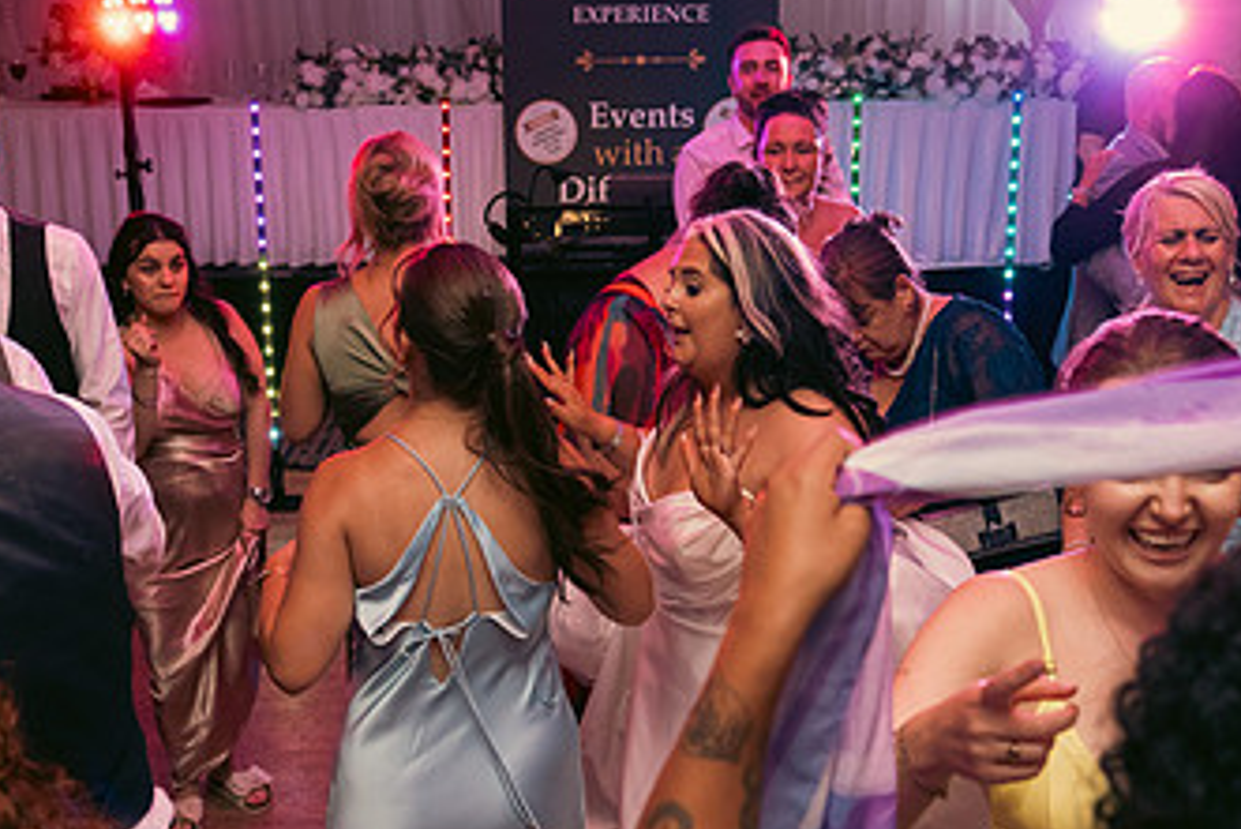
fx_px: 1690
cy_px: 426
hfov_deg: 40.3
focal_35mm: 49
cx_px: 596
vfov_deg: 27.6
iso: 2500
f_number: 3.5
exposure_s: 1/160
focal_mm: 28
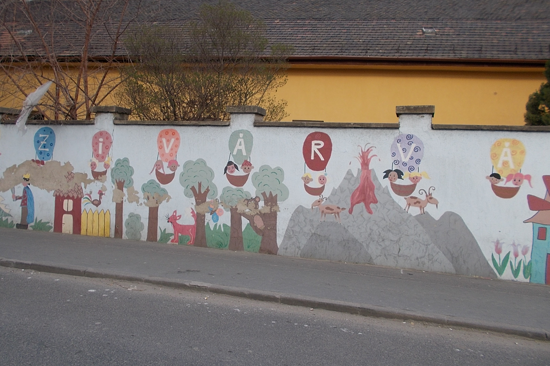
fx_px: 458
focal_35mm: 30
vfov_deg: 43.4
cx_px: 252
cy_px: 151
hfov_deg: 61.8
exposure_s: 1/100
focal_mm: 4.6
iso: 80
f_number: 3.2
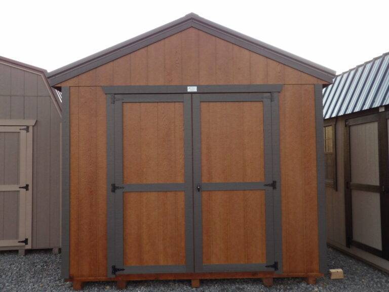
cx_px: 194
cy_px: 146
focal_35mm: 33
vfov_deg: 42.9
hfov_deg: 55.4
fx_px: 371
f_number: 3.6
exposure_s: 1/17
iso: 442
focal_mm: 5.9
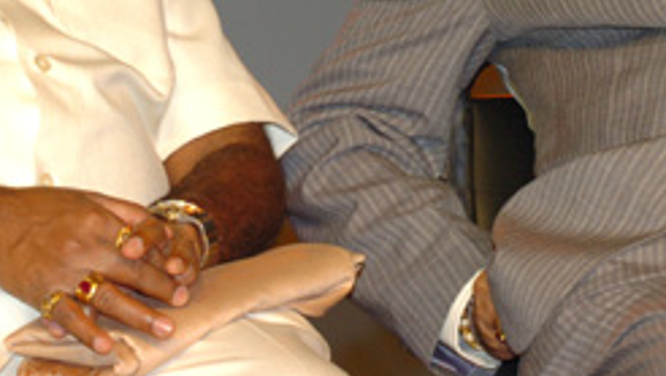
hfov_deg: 4.9
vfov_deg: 2.7
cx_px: 374
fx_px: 7832
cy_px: -156
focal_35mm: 443
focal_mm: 116
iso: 400
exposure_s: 1/80
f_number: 5
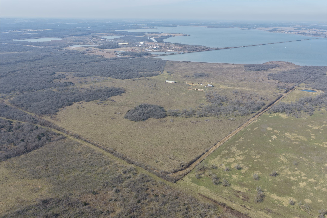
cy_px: 109
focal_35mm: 28
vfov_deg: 46.4
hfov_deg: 65.5
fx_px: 254
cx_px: 164
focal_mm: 14.45
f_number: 2.8
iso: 160
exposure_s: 1/1250
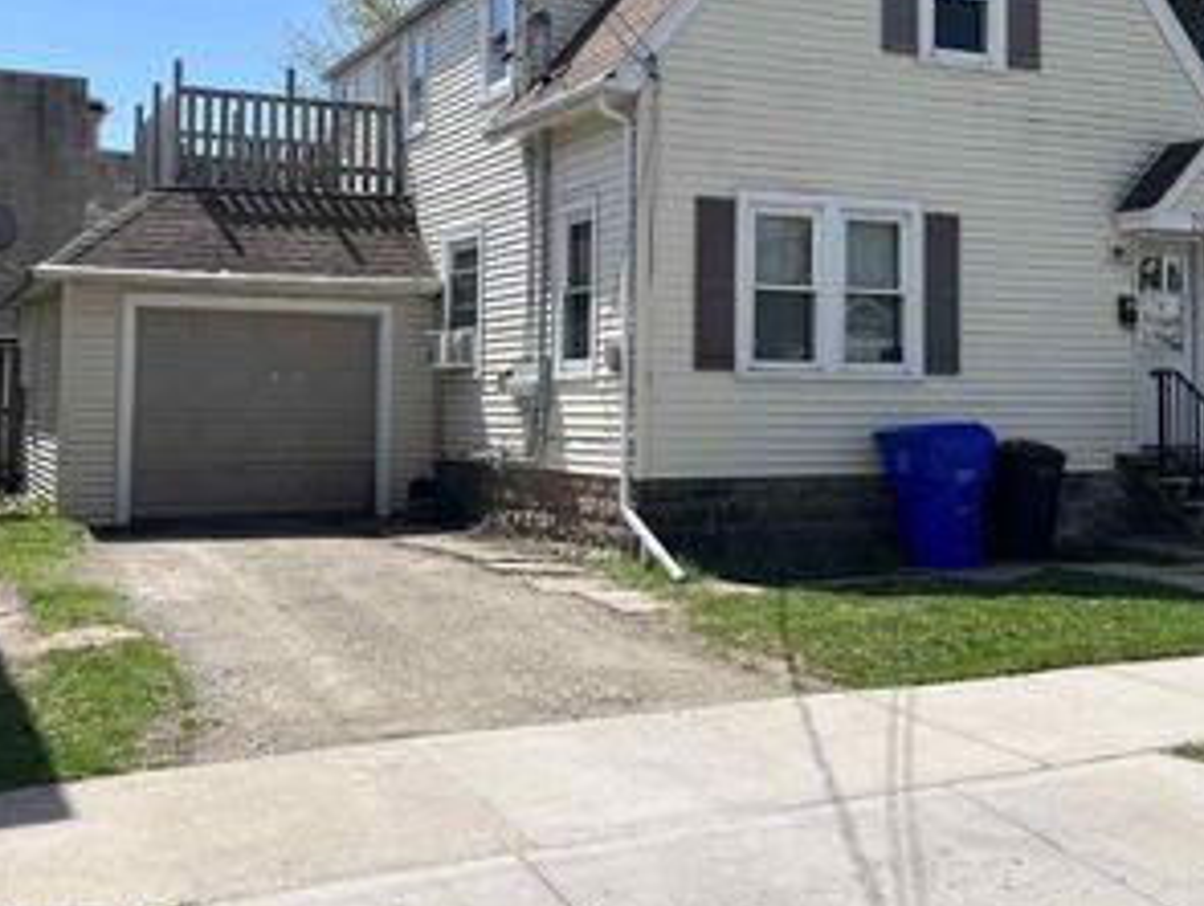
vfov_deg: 32.6
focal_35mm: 44
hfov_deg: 42.8
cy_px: 288
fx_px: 1532
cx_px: 678
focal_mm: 5.1
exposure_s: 1/3623
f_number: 1.6
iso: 50
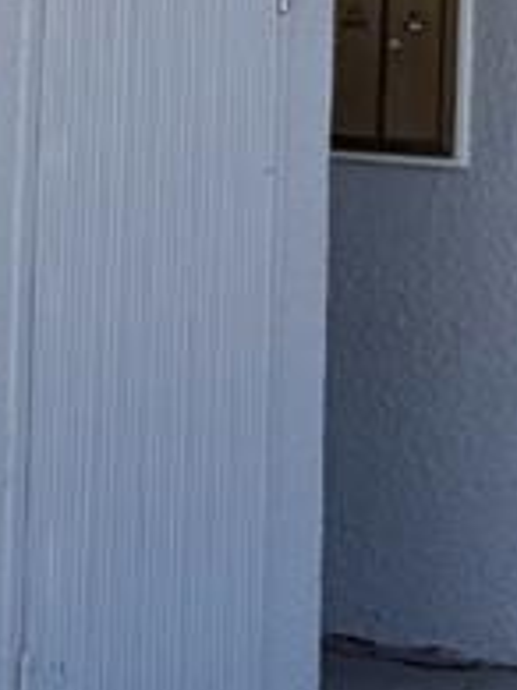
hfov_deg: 7.1
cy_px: -83
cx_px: -551
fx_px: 3987
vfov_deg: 9.8
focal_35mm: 200
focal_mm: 5.96
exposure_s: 1/1287
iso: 50
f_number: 1.6
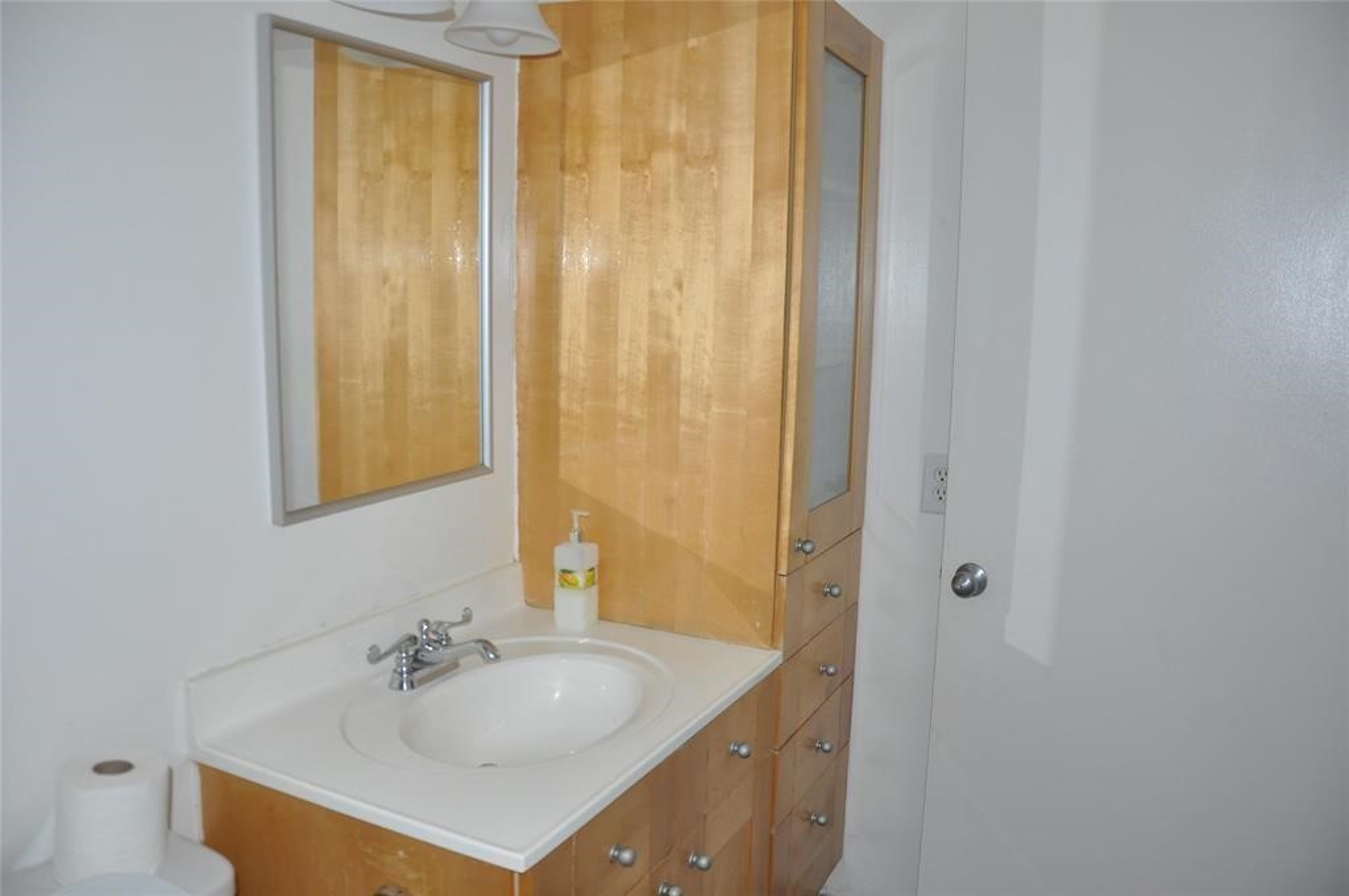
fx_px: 1010
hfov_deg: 67.4
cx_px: 674
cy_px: 448
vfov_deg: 47.8
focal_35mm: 27
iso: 800
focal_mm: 18
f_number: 4
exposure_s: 1/60
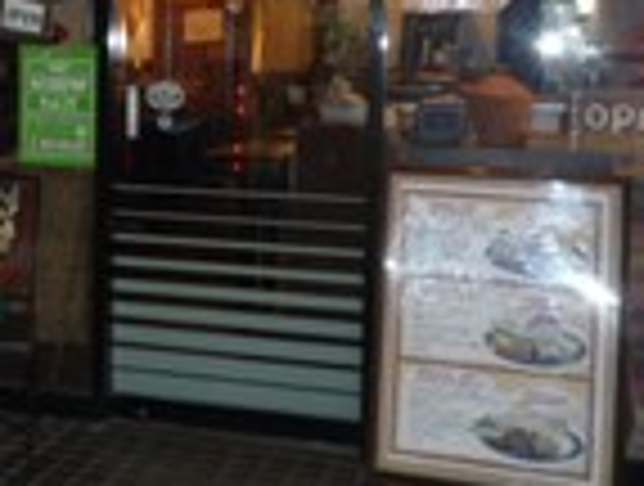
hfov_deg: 28.4
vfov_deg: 22.3
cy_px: 86
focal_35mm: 65
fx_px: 1212
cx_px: 38
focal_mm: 4.4
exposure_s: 1/30
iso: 250
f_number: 2.8
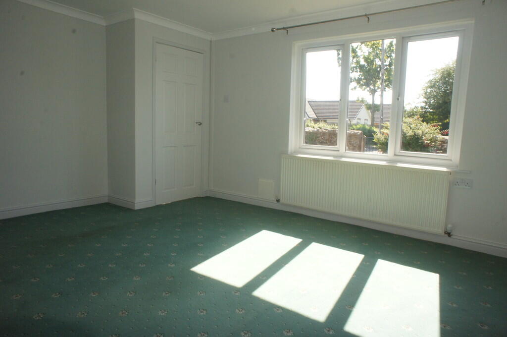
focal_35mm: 24
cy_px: 168
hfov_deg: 73.8
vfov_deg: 53.0
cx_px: 254
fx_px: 338
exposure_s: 1/100
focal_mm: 16
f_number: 13
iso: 800
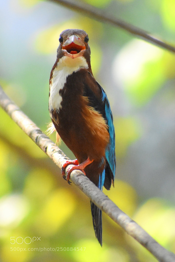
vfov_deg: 4.6
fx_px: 3282
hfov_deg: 3.1
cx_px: 88
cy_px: 131
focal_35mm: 450
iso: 2500
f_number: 6.3
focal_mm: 300
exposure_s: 1/1000
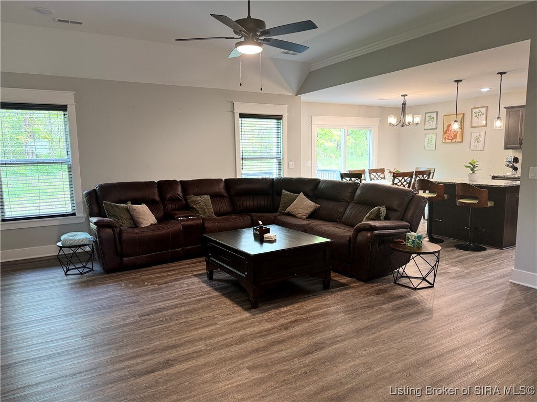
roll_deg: +0.8
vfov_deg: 56.8
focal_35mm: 24
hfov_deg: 71.6
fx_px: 372
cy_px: 201
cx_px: 268
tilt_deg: -7.9
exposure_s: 1/60
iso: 125
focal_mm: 6.76
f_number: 1.78
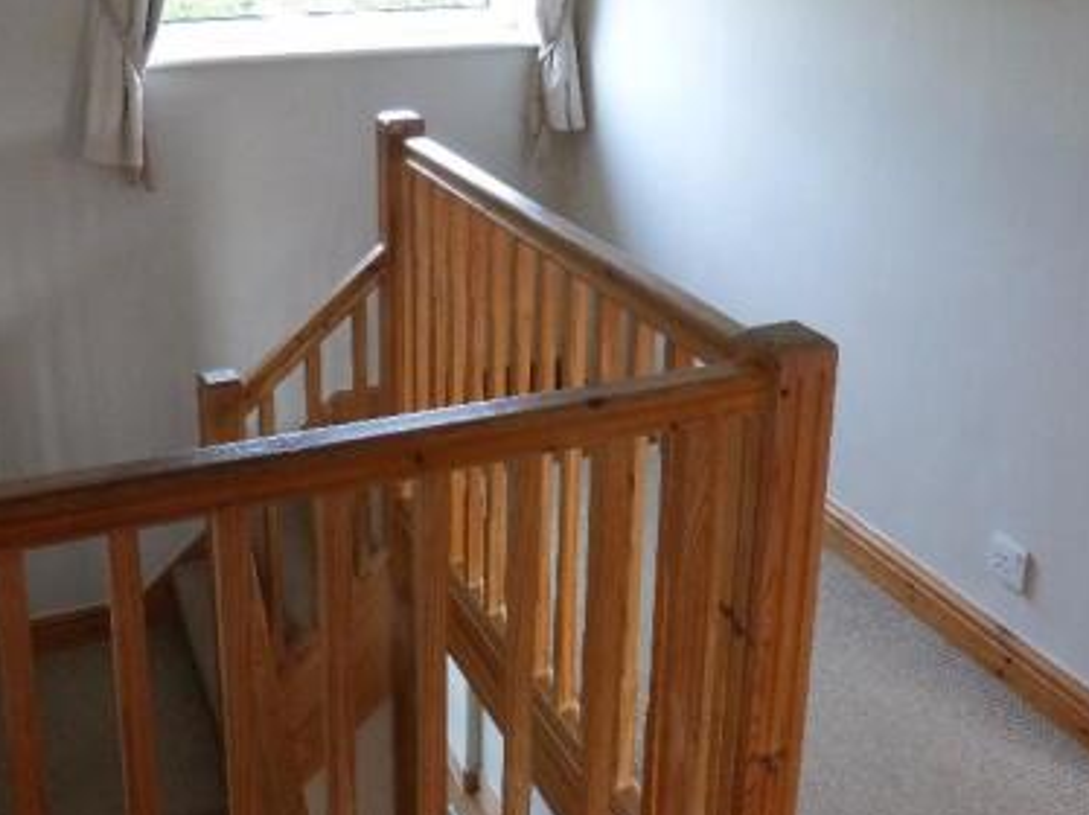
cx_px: 505
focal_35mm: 39
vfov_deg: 36.0
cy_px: 211
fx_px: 1226
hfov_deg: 47.9
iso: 400
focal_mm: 4.5
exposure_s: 1/40
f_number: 4
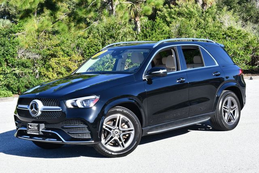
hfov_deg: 26.6
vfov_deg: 18.0
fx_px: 547
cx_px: 130
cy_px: 86
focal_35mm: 76
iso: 200
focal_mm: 38
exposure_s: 1/250
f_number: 7.1
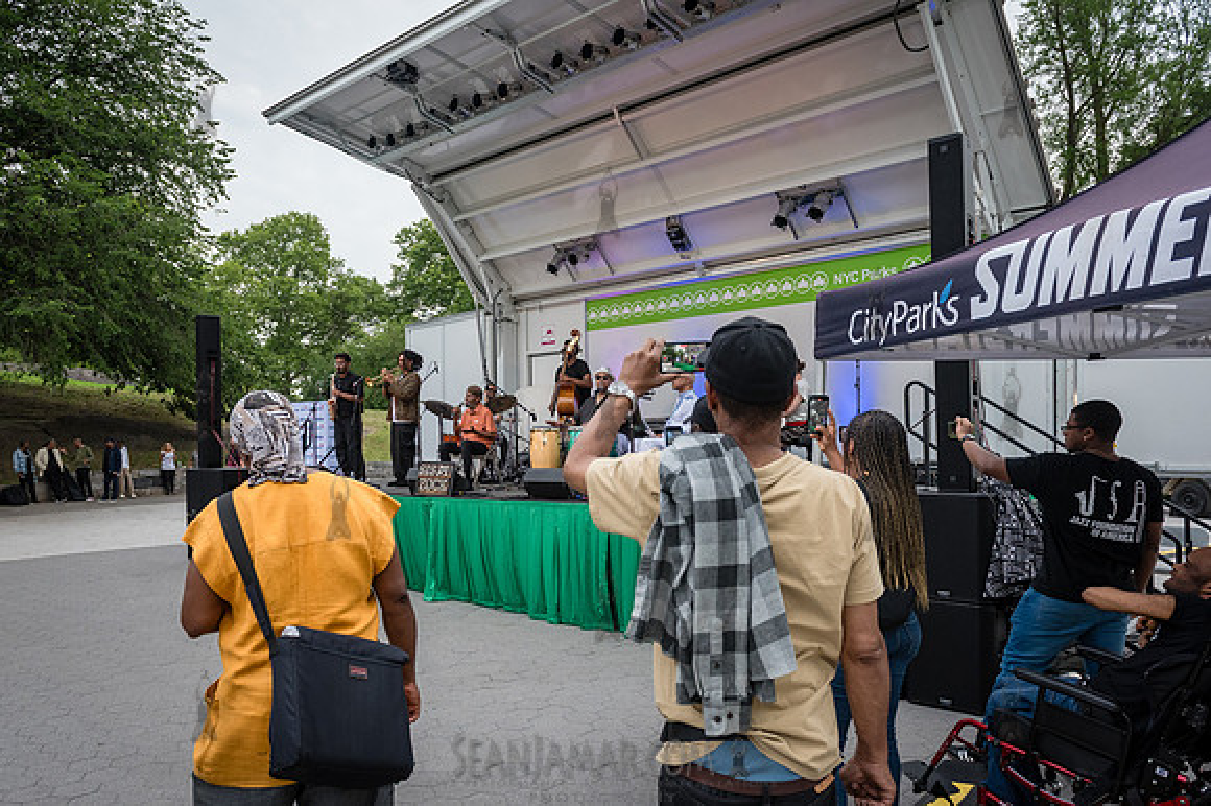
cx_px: 522
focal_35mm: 27
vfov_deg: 47.1
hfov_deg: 66.3
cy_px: 460
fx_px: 921
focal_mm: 24
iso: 1000
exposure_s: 1/500
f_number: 4.5
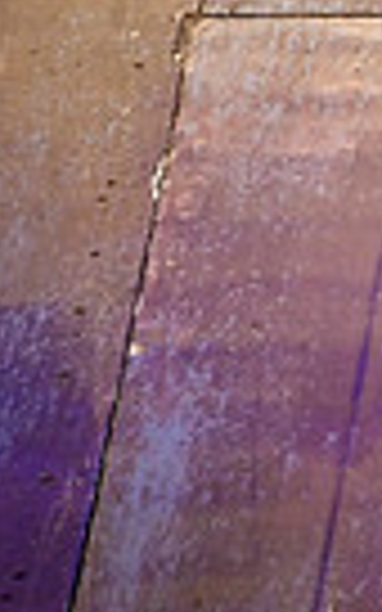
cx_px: 1290
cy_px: 40
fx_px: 23187
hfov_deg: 0.9
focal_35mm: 1392
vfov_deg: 1.5
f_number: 6.3
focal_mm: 320
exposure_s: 1/125
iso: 2500
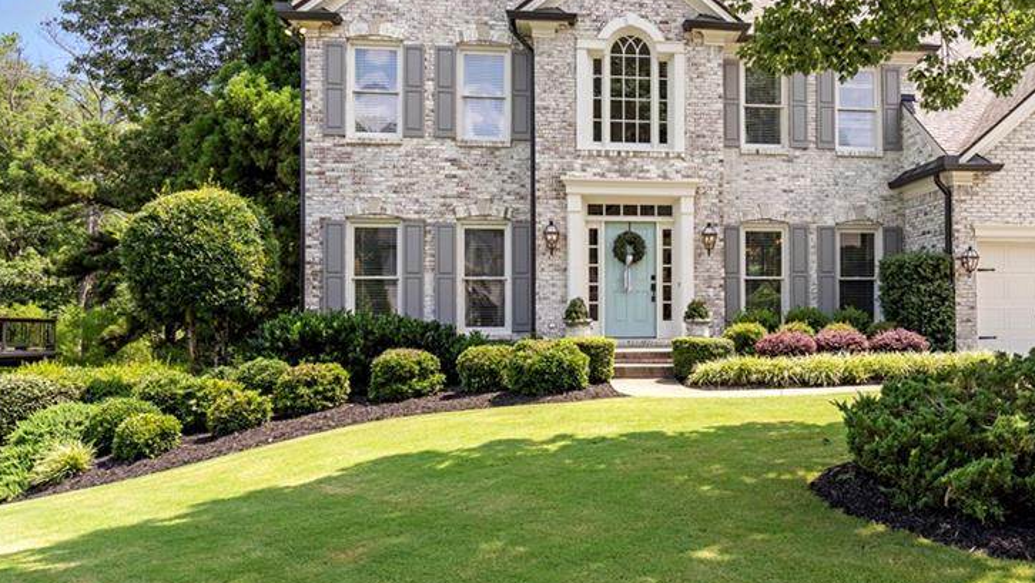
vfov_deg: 37.8
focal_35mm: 31
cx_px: 720
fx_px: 851
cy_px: 291
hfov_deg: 60.5
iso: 640
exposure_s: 1/400
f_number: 8
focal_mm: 21
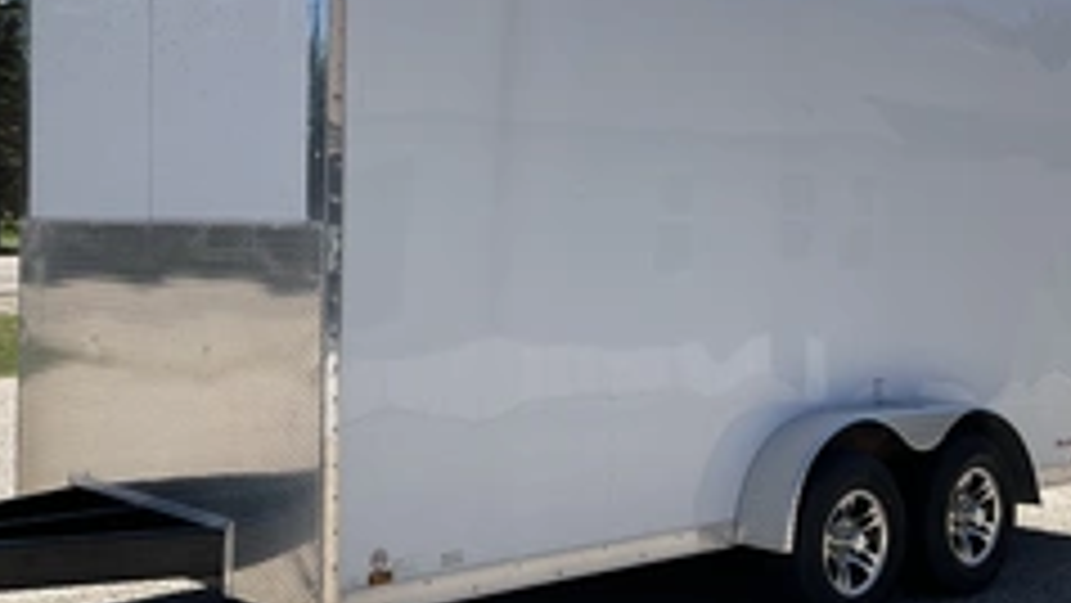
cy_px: 243
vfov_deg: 22.6
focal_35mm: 53
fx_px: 1505
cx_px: 423
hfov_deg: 39.0
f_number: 1.8
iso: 25
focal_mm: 3
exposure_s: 1/1786
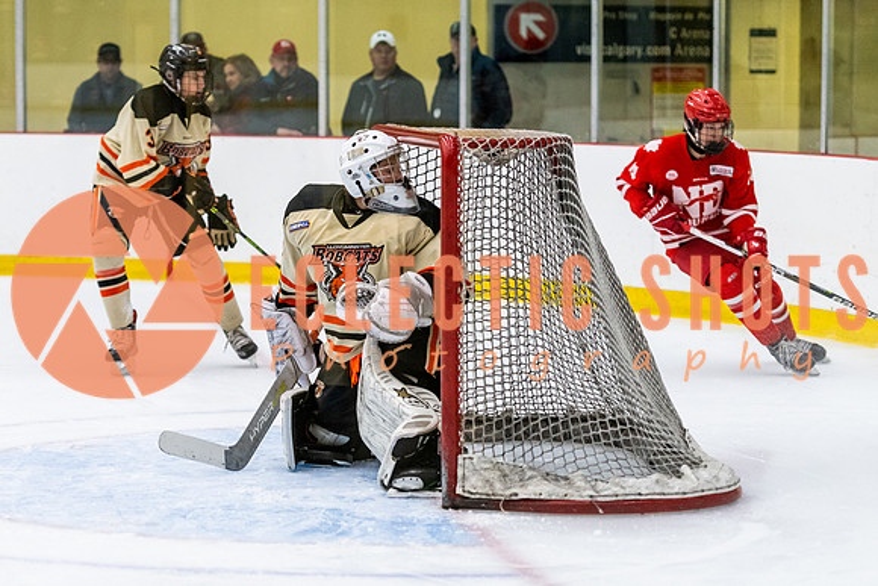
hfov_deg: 14.9
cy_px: 291
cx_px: 385
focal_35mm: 138
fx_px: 3366
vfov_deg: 9.9
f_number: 2.8
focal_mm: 105
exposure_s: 1/640
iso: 3200
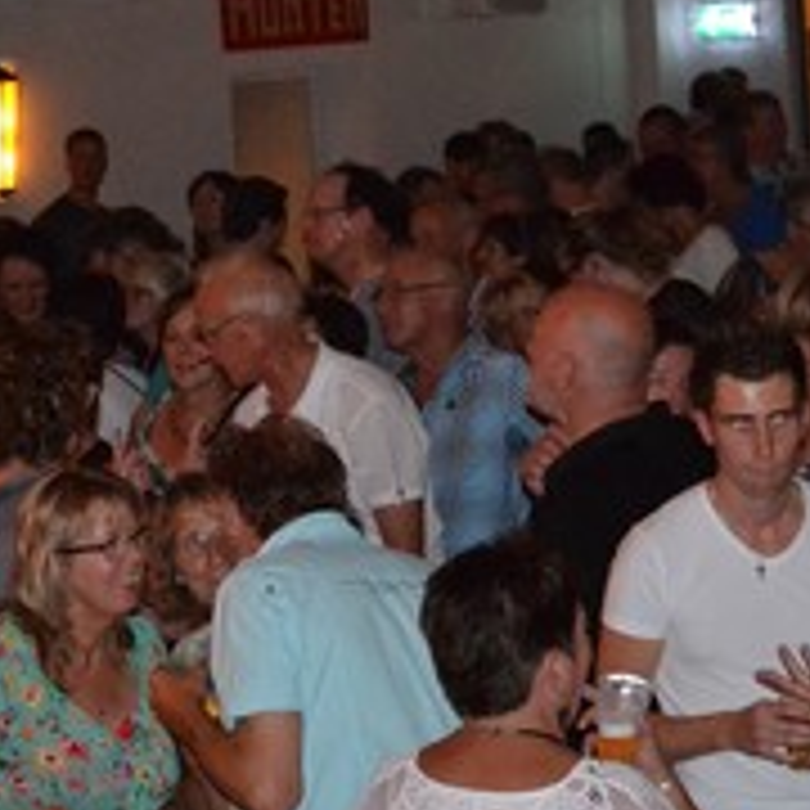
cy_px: 160
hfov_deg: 13.3
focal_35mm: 132
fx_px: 3482
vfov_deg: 13.2
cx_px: 392
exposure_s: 1/60
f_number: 4
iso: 3200
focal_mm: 29
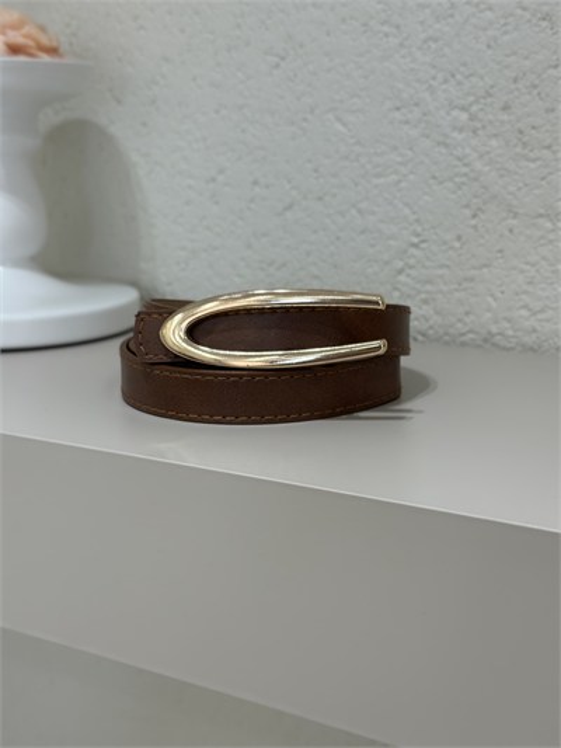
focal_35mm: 48
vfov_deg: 39.6
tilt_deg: -13.0
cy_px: 374
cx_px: 280
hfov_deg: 30.3
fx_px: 1037
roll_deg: -0.1
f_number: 1.78
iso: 80
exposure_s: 1/276
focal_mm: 6.86
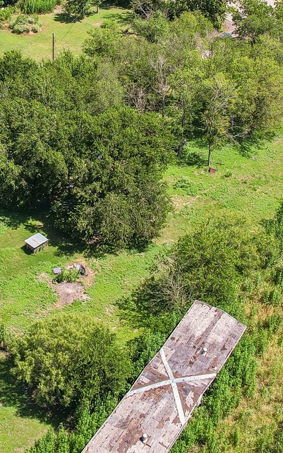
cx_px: 32
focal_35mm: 67
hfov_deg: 19.1
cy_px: 107
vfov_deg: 30.1
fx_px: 827
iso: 100
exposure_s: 1/1250
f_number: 2.8
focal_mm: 8.4
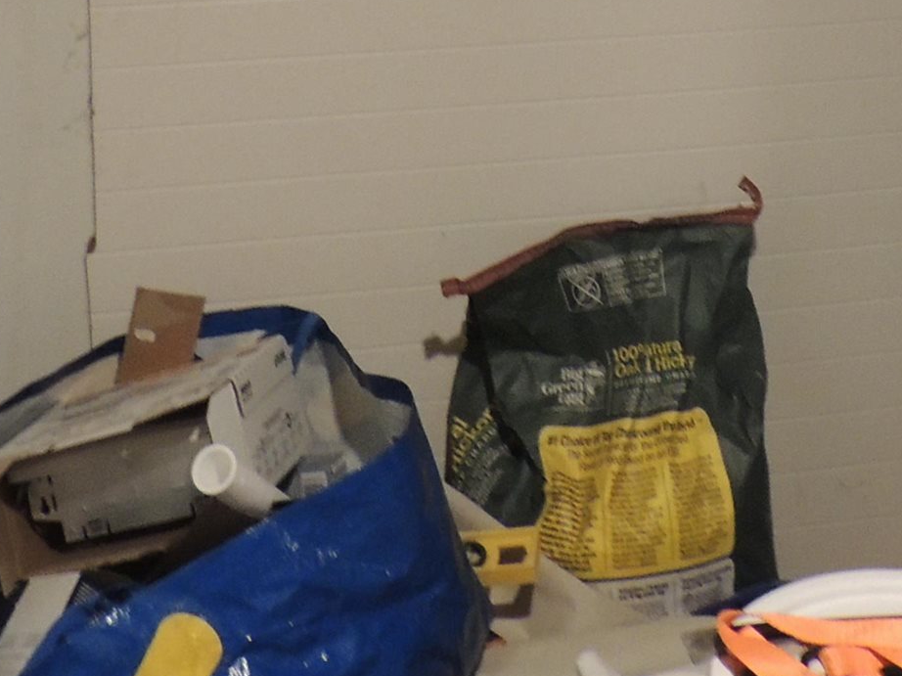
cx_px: 643
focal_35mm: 80
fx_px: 2084
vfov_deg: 16.7
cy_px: -342
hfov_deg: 24.2
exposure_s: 1/15
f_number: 3
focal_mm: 4.3
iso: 400
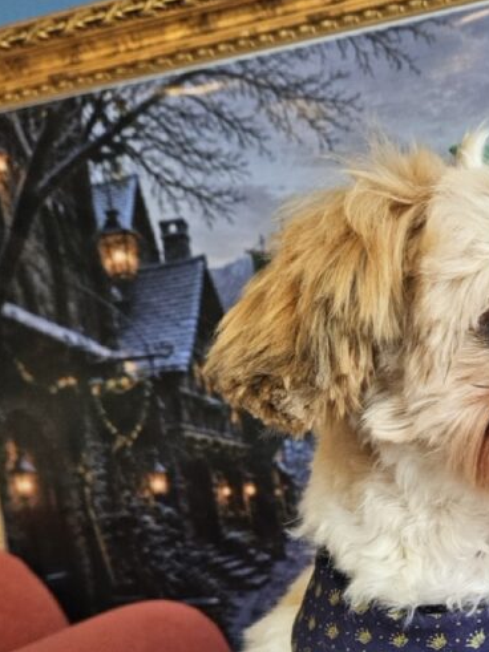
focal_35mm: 48
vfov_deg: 38.1
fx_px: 904
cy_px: 526
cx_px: 505
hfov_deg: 28.2
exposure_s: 1/359
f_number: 1.8
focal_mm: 5.4
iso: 160
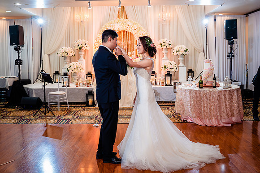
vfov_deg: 39.4
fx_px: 242
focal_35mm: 33
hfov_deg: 56.5
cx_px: 134
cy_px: 77
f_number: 3.5
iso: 1000
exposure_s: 1/160
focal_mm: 28
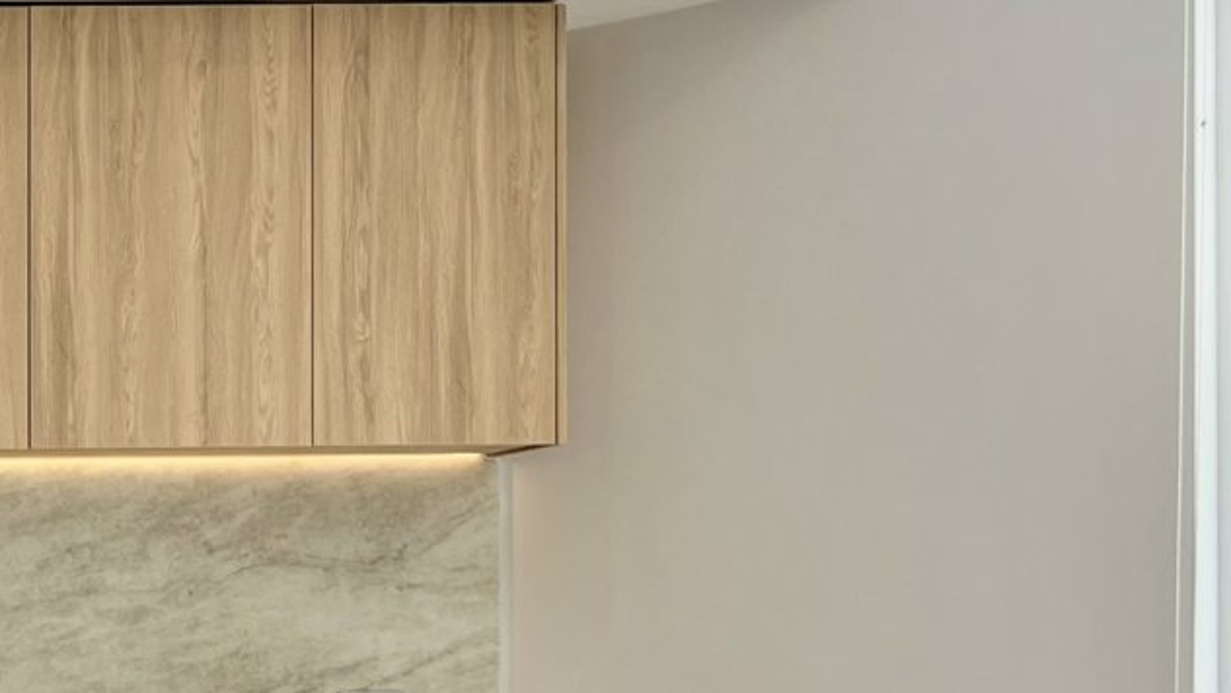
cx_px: -364
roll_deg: +0.6
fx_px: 2808
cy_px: 638
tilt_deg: -0.4
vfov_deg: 13.9
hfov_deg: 22.2
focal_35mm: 86
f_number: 1.6
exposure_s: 1/661
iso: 50
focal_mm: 5.1
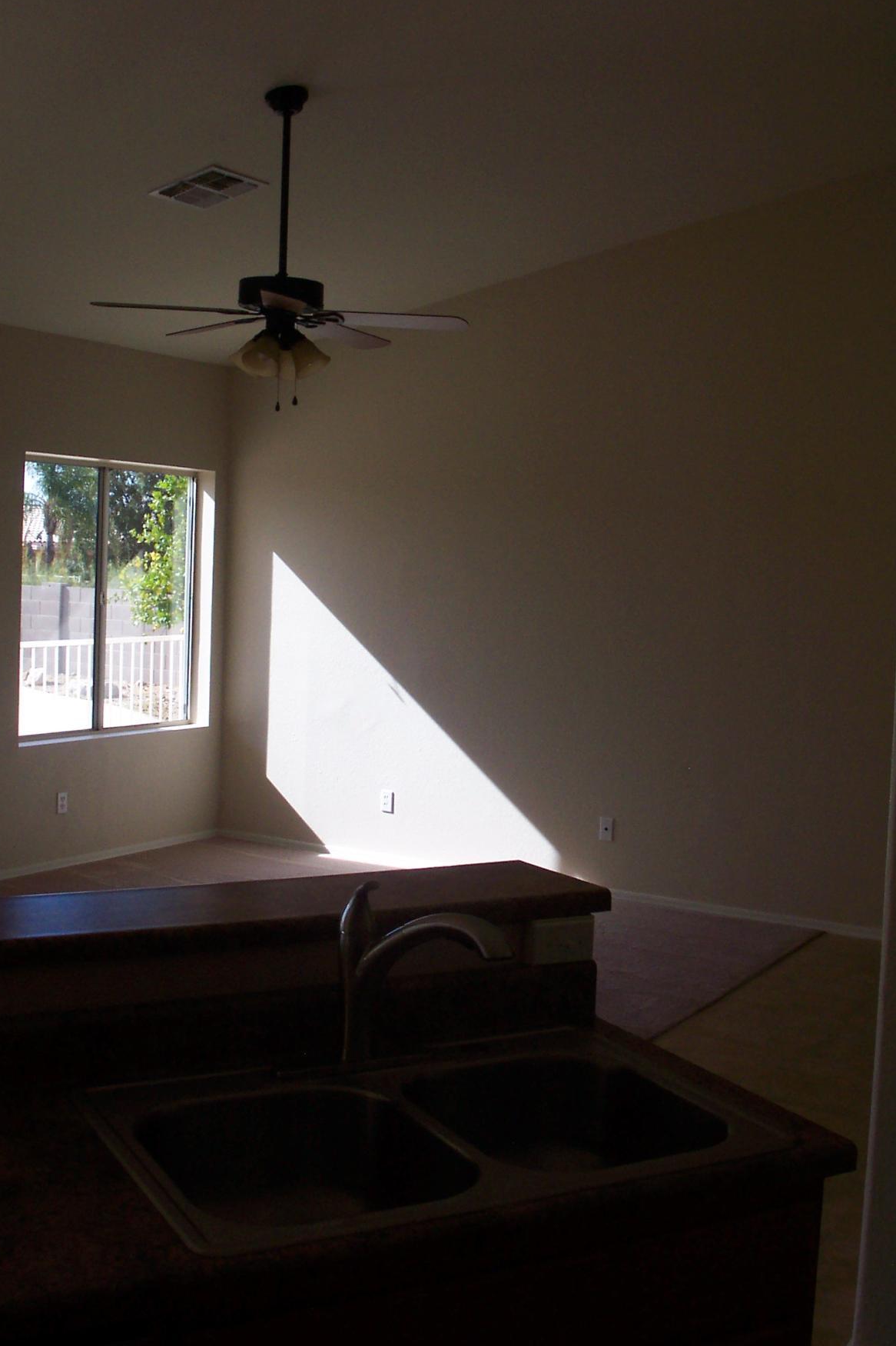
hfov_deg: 33.3
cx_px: 389
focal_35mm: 40
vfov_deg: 48.4
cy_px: 614
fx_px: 1494
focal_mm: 7.5
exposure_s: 1/60
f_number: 9.5
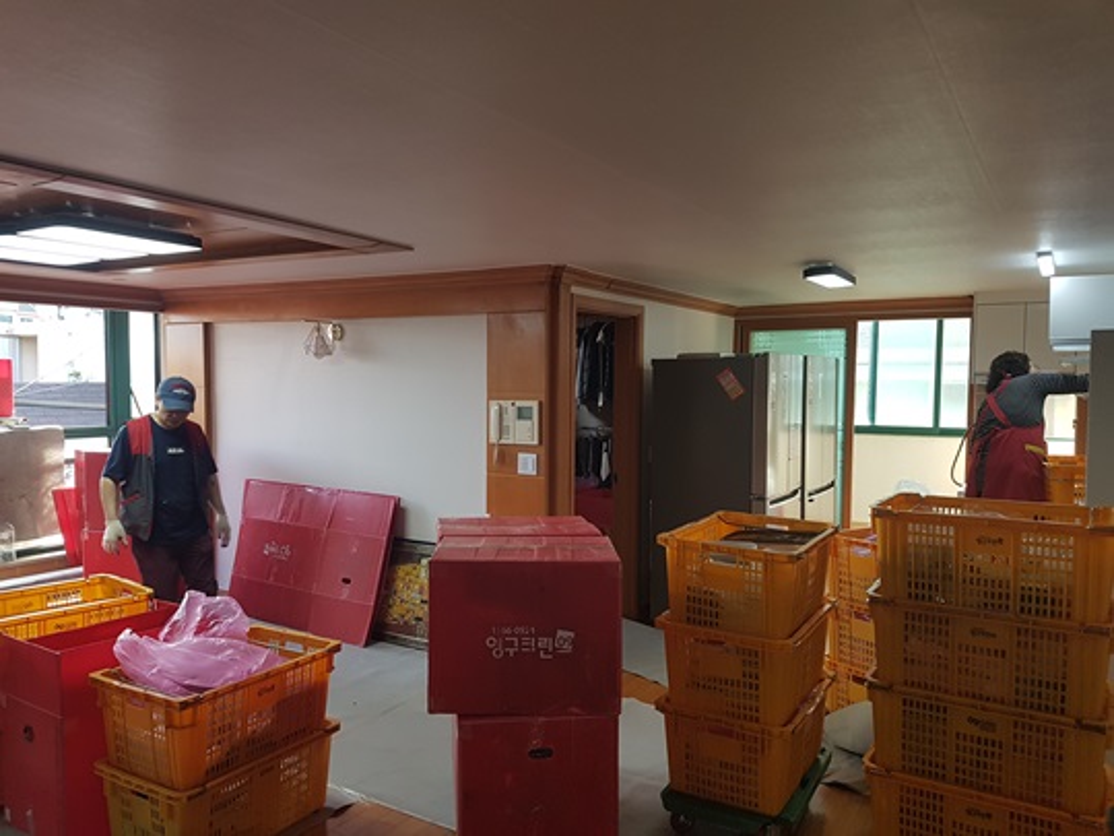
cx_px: 557
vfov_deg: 53.1
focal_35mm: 26
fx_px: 837
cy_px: 418
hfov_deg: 67.3
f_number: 1.7
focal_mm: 4.2
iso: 64
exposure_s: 1/120
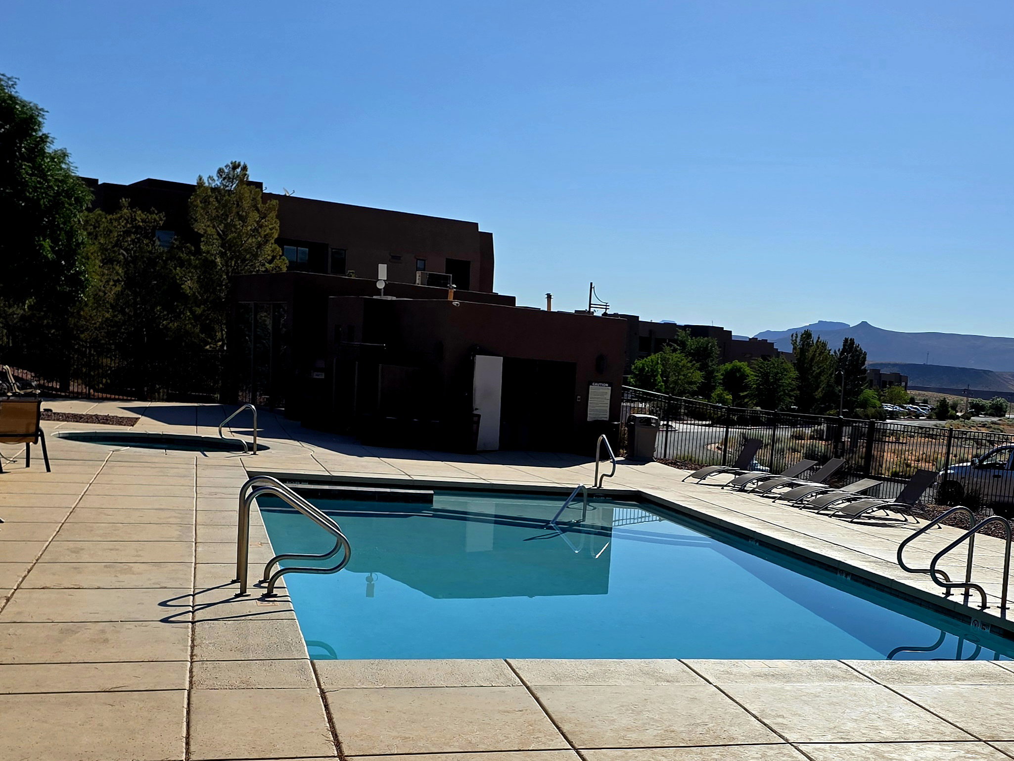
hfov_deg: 73.9
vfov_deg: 58.9
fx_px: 674
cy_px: 380
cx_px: 507
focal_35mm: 23
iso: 50
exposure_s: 1/10000
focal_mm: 6.3
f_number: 1.7
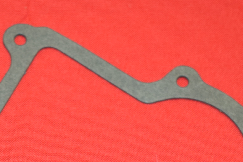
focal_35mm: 148
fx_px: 999
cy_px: 195
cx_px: 89
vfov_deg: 9.2
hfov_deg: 13.9
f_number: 5
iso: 500
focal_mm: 34
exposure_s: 1/60
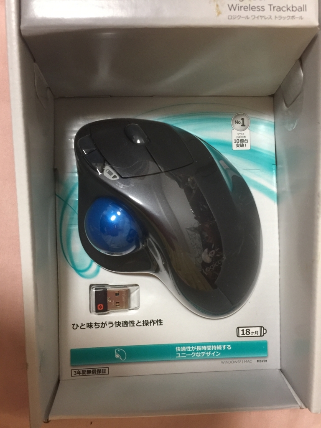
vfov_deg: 61.7
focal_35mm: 29
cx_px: 160
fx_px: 359
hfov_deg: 48.2
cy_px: 214
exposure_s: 1/15
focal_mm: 4.15
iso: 125
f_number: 2.2
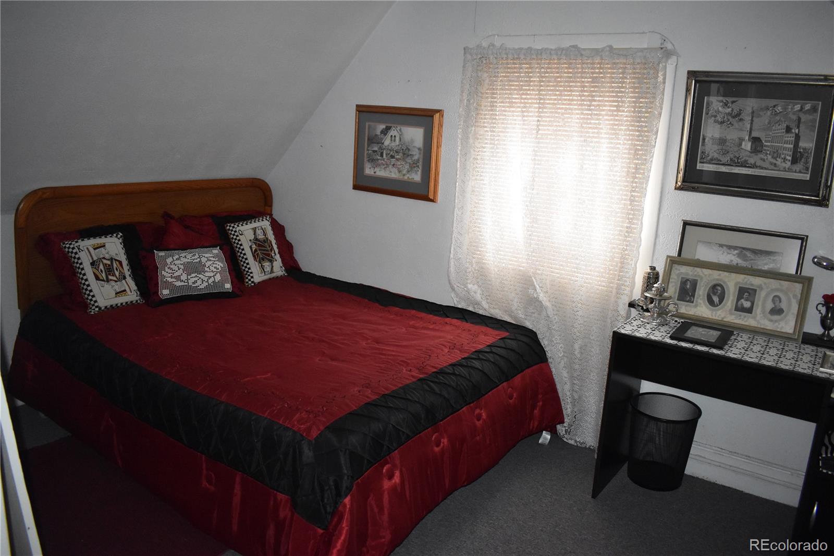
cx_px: 417
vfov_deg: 47.9
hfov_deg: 67.4
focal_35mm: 27
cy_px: 278
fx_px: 625
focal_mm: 18
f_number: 3.5
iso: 2800
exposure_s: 1/160
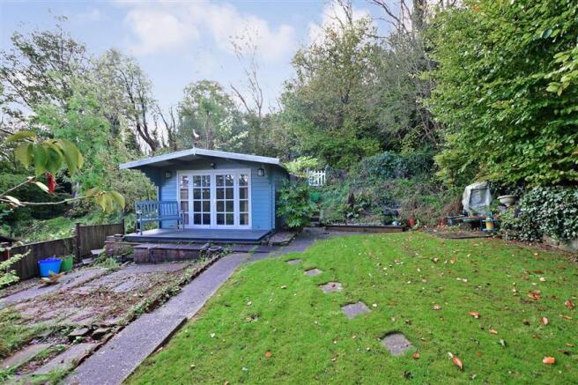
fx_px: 241
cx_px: 289
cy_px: 192
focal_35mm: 15
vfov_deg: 77.3
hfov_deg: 100.4
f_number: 7.1
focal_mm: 10
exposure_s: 1/40
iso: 400
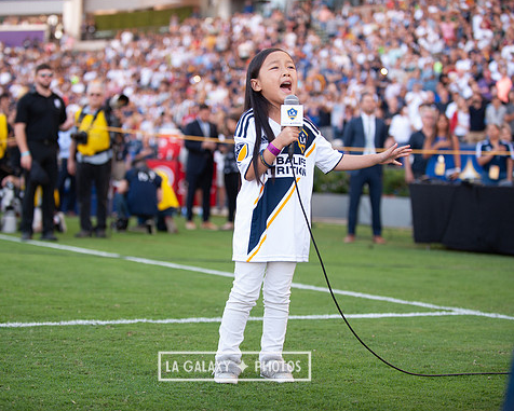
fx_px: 1217
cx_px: 234
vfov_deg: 19.2
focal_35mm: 80
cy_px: 204
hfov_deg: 23.8
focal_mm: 70
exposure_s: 1/800
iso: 800
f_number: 2.8
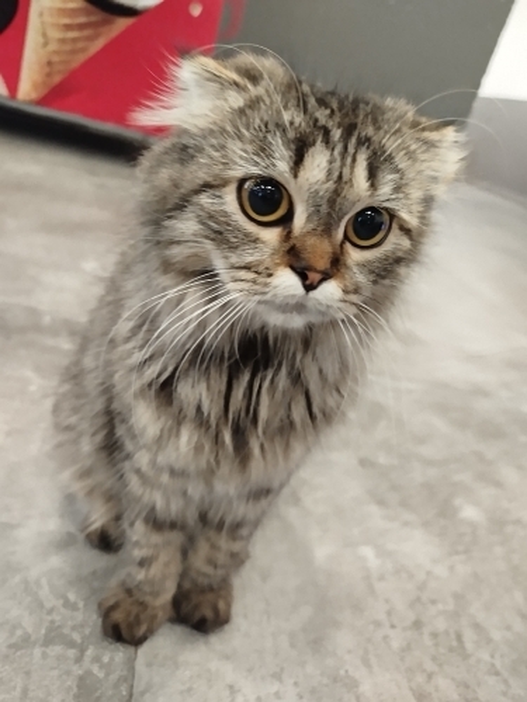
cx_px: 264
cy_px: 351
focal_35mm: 24
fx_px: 487
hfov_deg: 56.8
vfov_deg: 71.6
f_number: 1.7
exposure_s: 1/21
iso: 640
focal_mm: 5.31
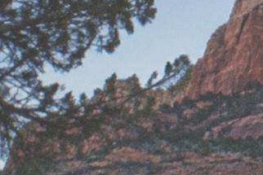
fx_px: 1016
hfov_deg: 13.9
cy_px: 147
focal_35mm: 139
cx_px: 386
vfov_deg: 9.8
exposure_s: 1/320
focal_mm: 35
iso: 500
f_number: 10
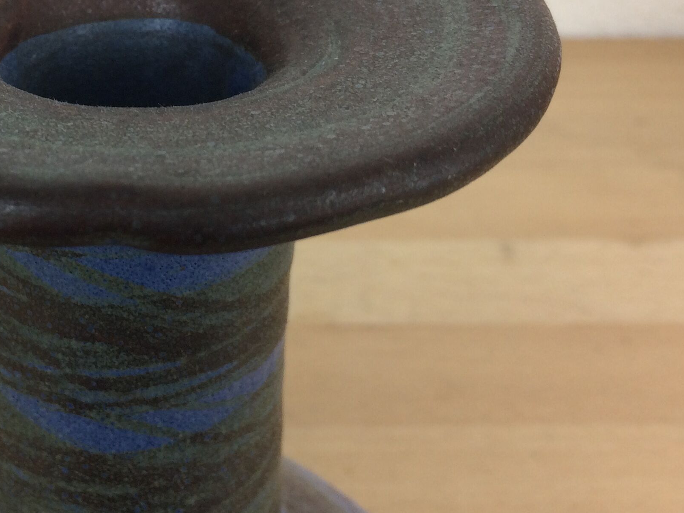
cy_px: 57
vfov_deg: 24.2
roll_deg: -0.4
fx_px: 1166
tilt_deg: -26.7
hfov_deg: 31.4
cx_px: 92
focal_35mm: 59
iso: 40
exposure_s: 1/50
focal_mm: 4.15
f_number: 2.2
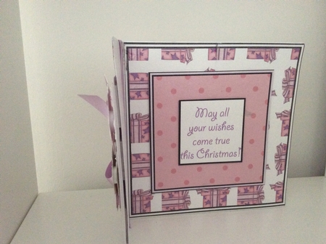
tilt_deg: -13.8
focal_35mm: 32
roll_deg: +0.4
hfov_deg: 56.9
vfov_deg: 44.0
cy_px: 122
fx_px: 301
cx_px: 163
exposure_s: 1/25
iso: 320
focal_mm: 3.3
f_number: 2.4
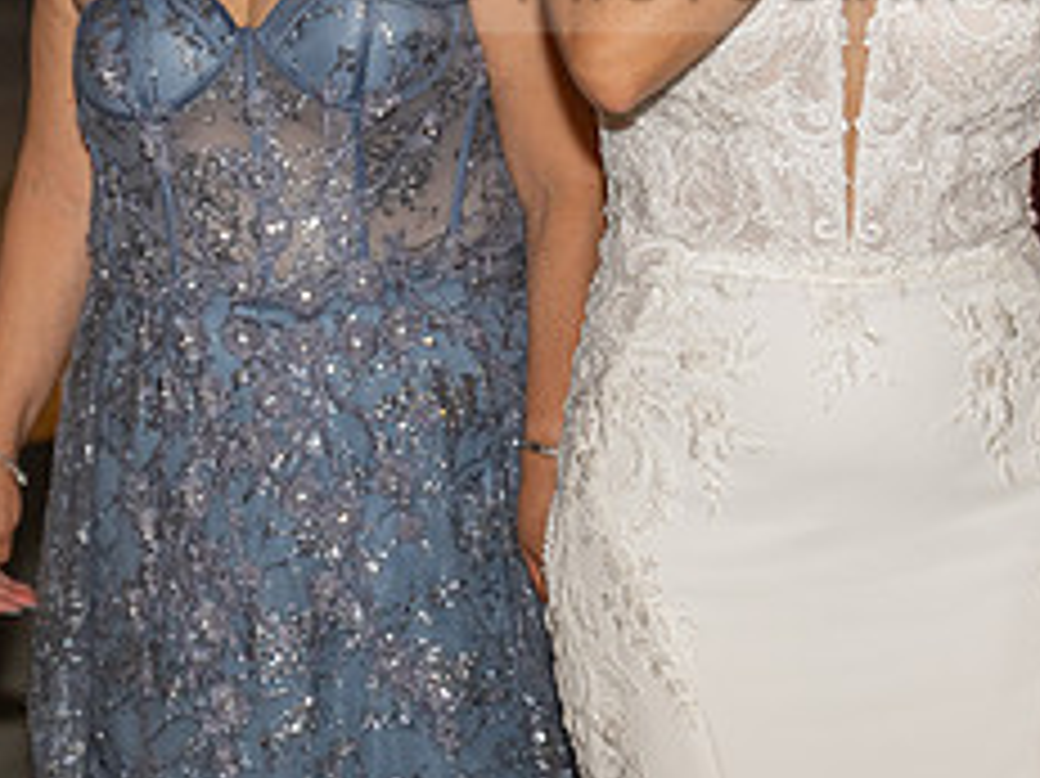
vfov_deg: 8.7
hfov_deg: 11.7
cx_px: 743
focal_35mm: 169
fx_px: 5075
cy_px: -74
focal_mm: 70
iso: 800
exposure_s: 1/200
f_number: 3.5
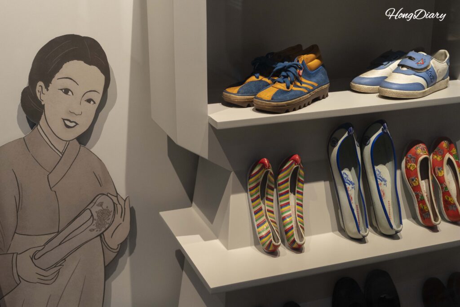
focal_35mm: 52
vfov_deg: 26.0
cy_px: 154
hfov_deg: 38.2
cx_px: 230
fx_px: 664
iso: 3200
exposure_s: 1/160
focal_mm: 52
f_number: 5.6
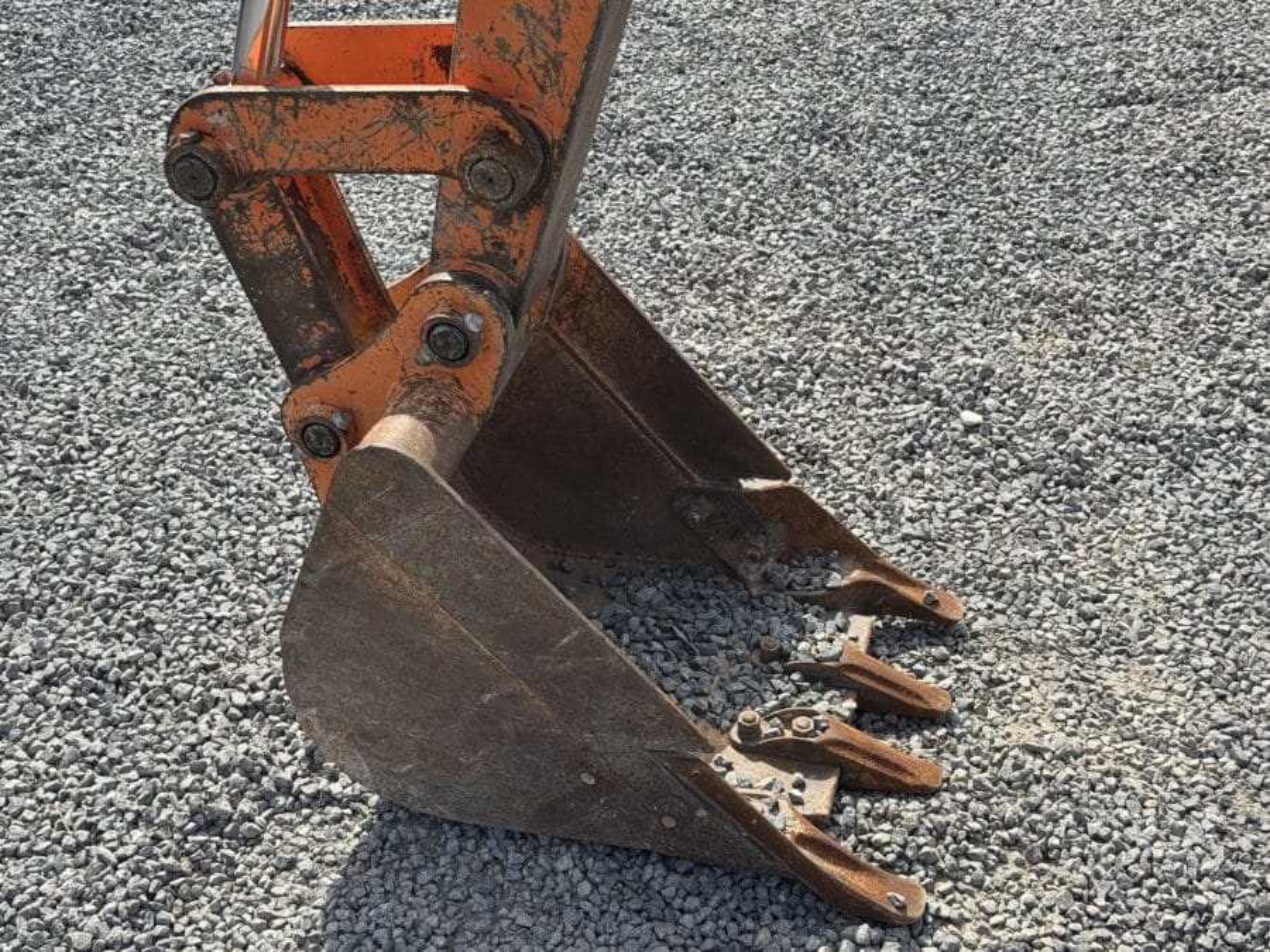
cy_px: 476
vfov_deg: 30.3
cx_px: 635
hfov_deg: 39.7
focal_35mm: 48
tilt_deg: -33.9
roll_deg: +1.1
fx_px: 1761
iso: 64
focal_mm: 6.76
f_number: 1.78
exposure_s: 1/1923
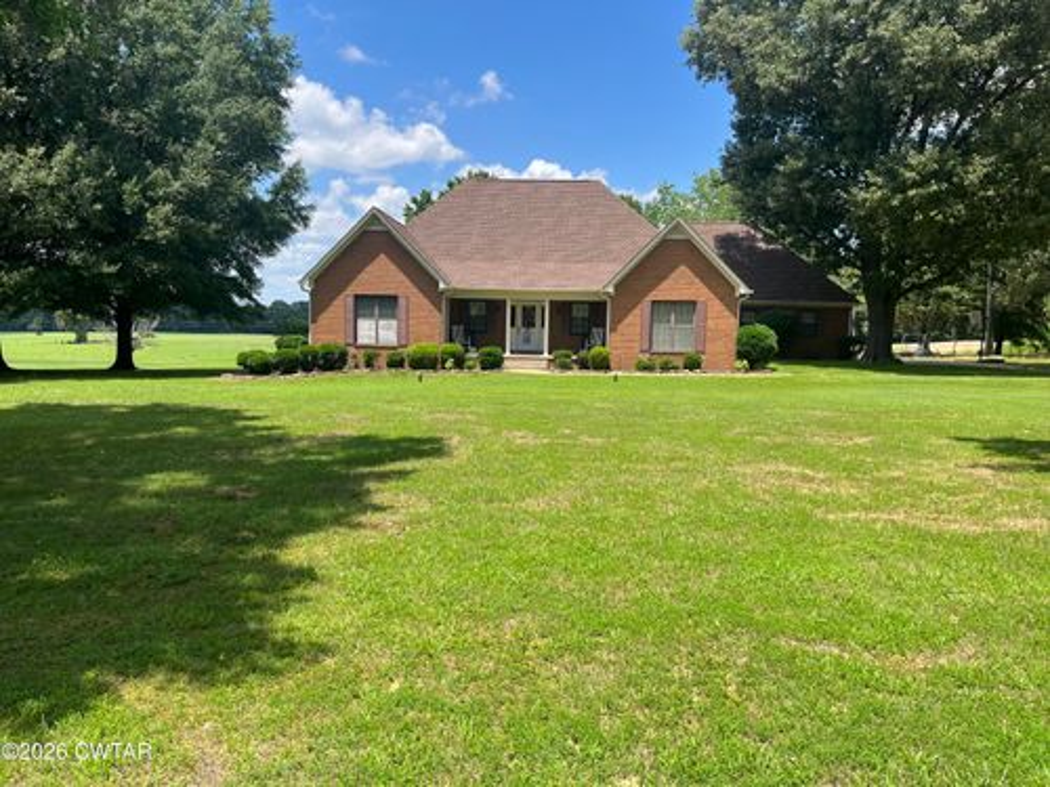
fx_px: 789
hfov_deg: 67.3
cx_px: 525
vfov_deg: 53.1
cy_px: 394
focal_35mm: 26
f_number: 1.6
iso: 50
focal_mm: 5.1
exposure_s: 1/2268
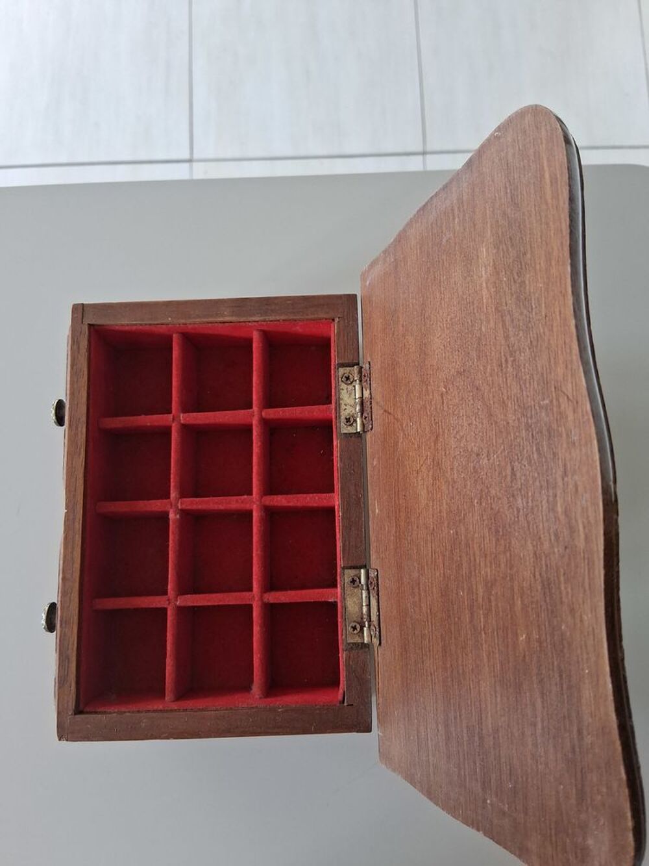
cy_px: 433
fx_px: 650
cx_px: 324
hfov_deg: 53.1
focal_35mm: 26
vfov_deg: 67.3
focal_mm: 3.98
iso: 200
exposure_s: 1/120
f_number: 1.8
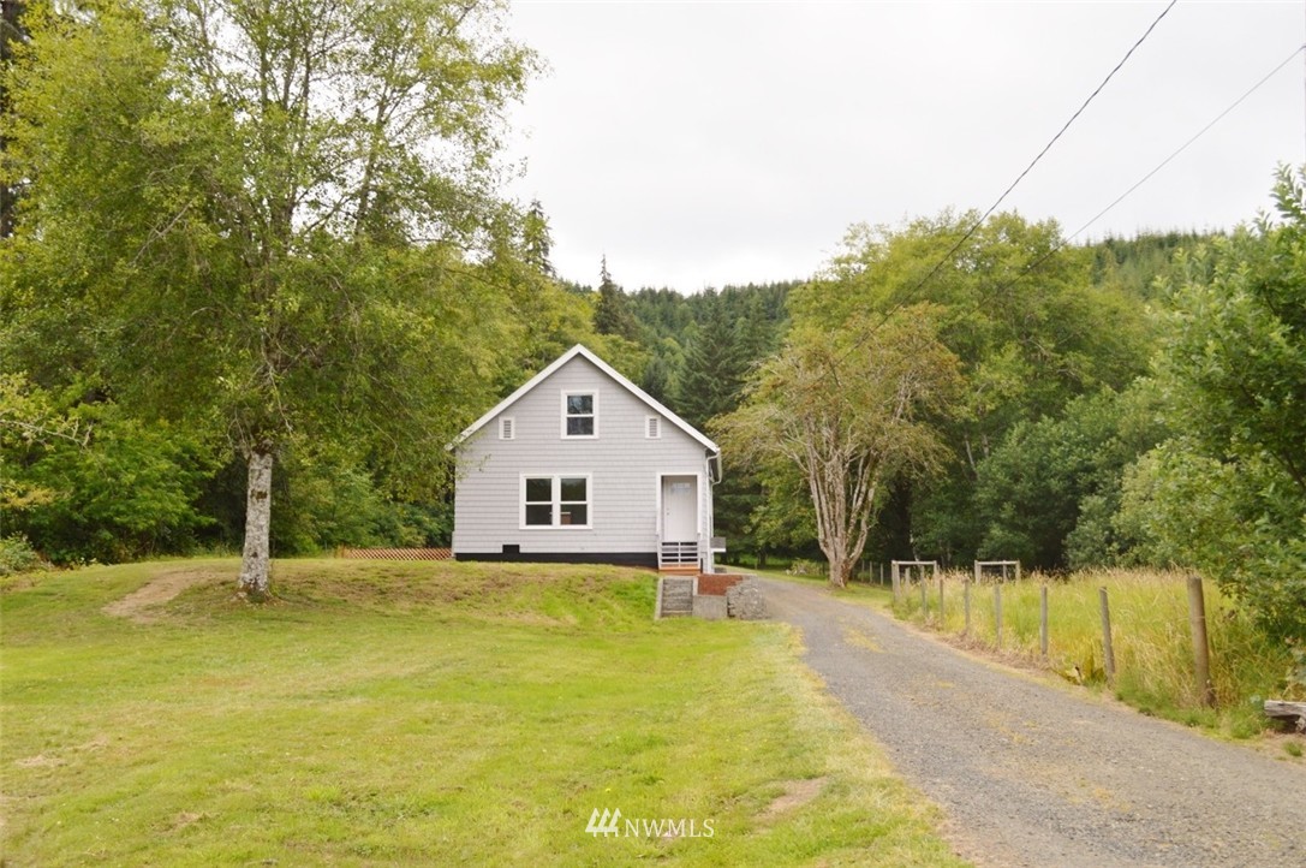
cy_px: 434
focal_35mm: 36
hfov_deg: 53.2
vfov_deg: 36.8
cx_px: 653
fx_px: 1304
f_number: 5.6
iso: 100
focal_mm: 24
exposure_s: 1/200
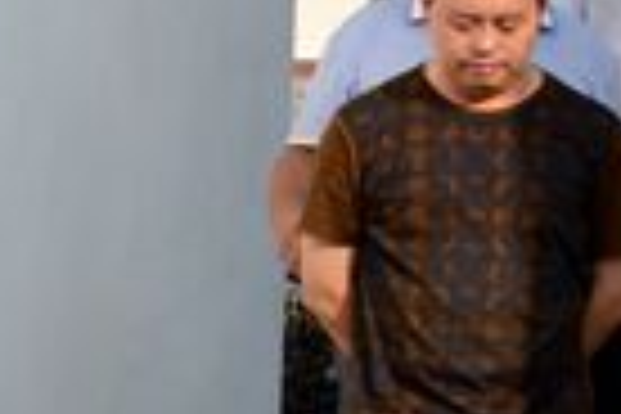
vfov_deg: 3.4
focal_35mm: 406
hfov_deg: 5.0
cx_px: 873
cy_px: 243
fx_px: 7003
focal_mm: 62
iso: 1000
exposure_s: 1/1000
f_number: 9
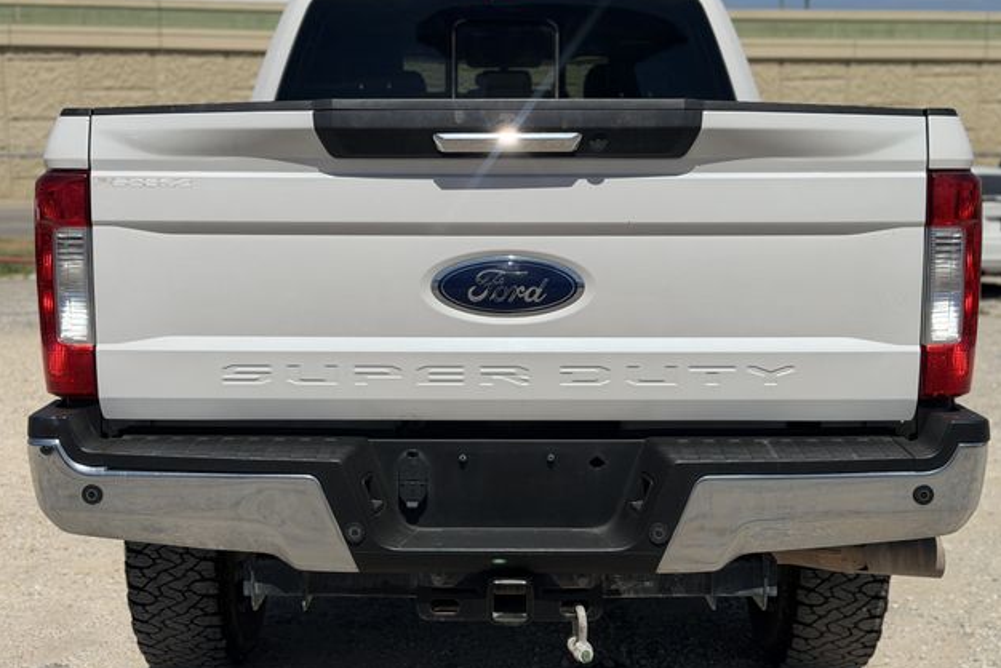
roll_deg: +1.6
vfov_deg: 26.5
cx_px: 508
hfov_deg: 38.9
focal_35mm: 51
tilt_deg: -7.7
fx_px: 1419
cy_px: 344
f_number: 1.78
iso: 80
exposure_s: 1/16129
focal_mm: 6.76
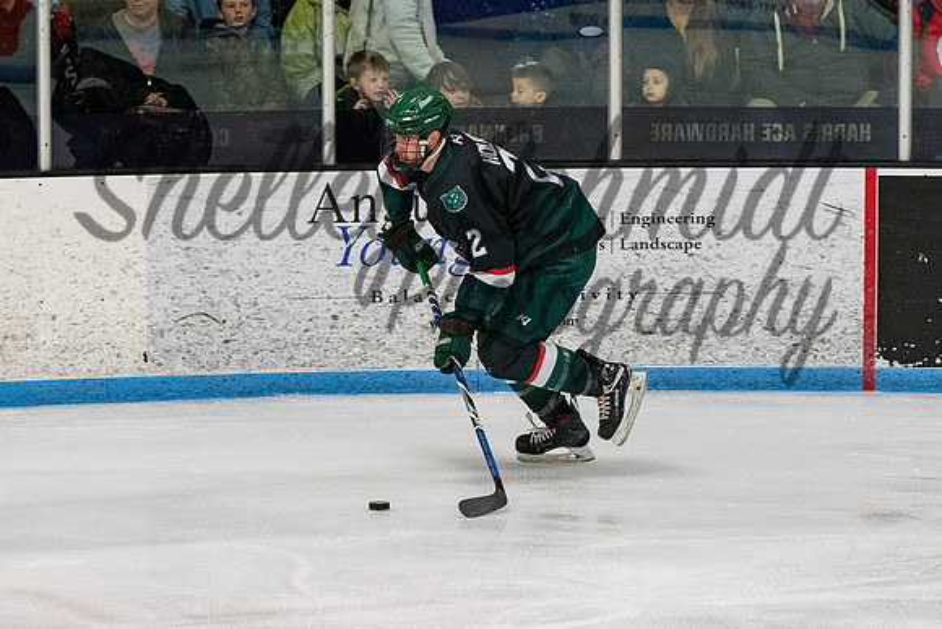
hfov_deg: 8.3
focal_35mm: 249
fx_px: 6526
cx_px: 427
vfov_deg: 5.5
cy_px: 237
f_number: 3.5
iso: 2500
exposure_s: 1/800
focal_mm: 105
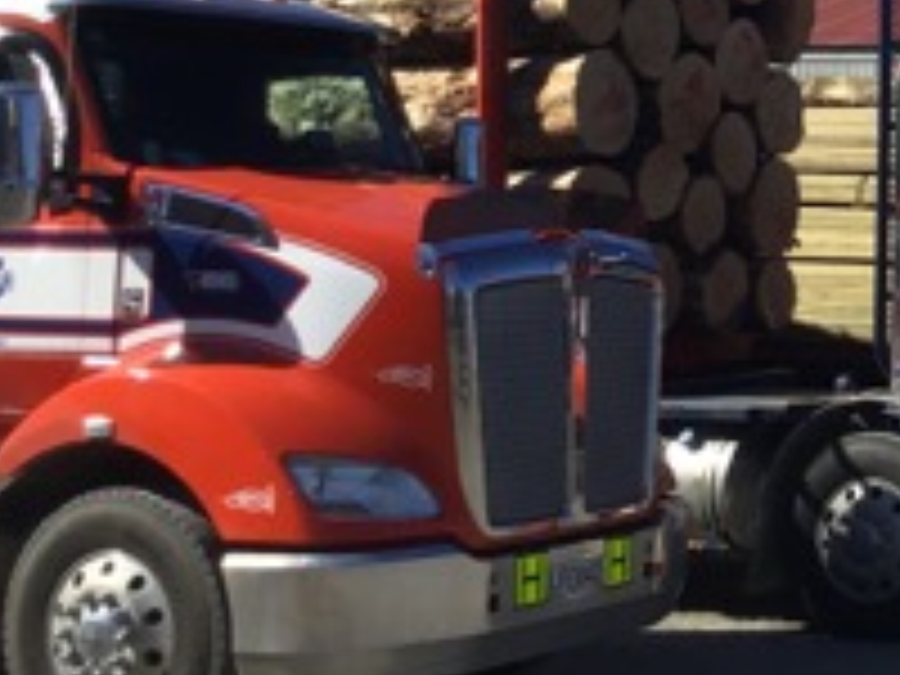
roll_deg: -1.3
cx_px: 1215
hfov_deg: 19.3
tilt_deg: +3.3
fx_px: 2418
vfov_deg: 15.6
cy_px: 9
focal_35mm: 93
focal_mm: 3.3
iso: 25
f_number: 2.4
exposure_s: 1/1164
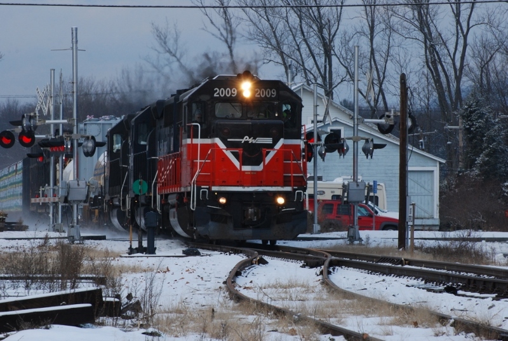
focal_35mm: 292
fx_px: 4134
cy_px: 170
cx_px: 254
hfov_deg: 7.0
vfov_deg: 4.7
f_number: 18
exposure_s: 1/125
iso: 400
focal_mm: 195
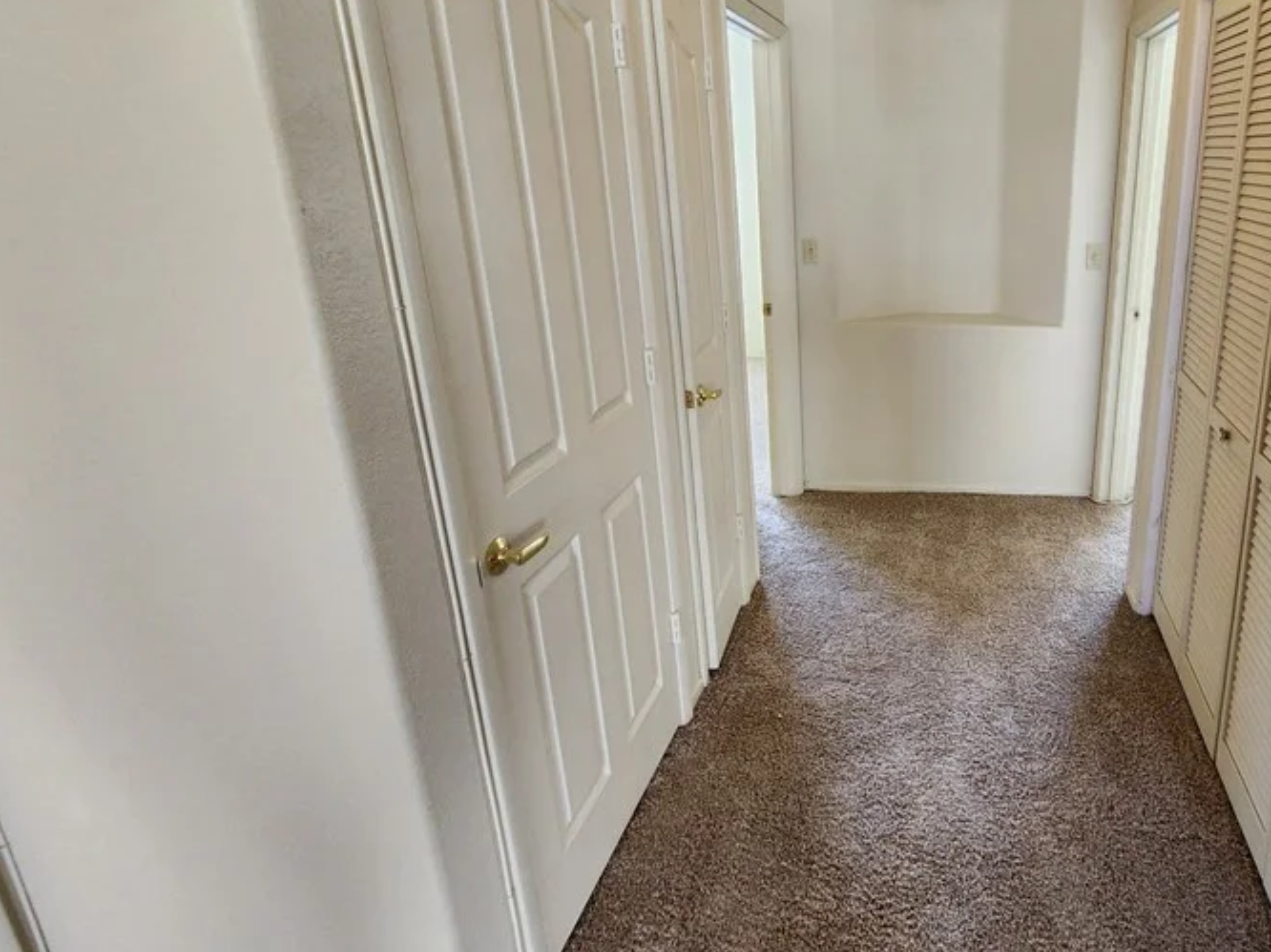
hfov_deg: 76.3
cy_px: 387
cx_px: 941
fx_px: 734
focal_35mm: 20
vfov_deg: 65.4
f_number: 2.2
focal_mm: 2.2
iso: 160
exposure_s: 1/60
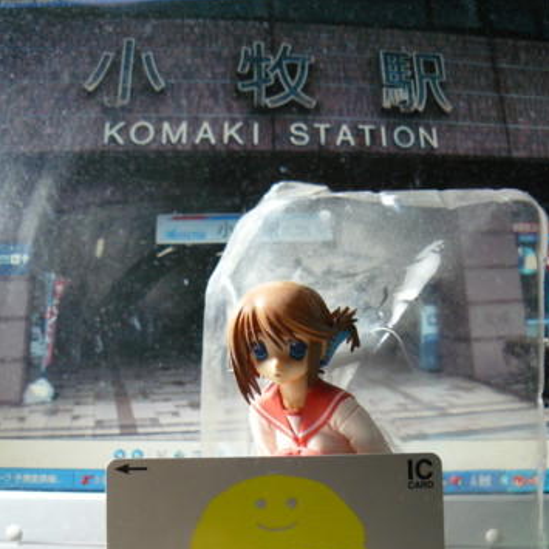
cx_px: 277
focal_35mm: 43
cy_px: 368
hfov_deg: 39.2
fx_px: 772
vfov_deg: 38.7
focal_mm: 6
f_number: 2.8
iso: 200
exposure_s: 1/25
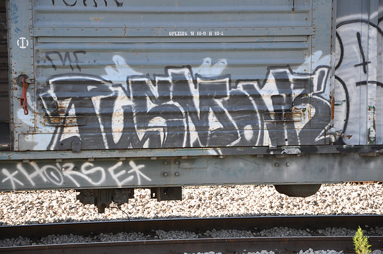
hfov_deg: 16.1
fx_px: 1355
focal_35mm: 128
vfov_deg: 10.7
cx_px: 192
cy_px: 127
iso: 200
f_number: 6.3
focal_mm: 85
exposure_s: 1/200
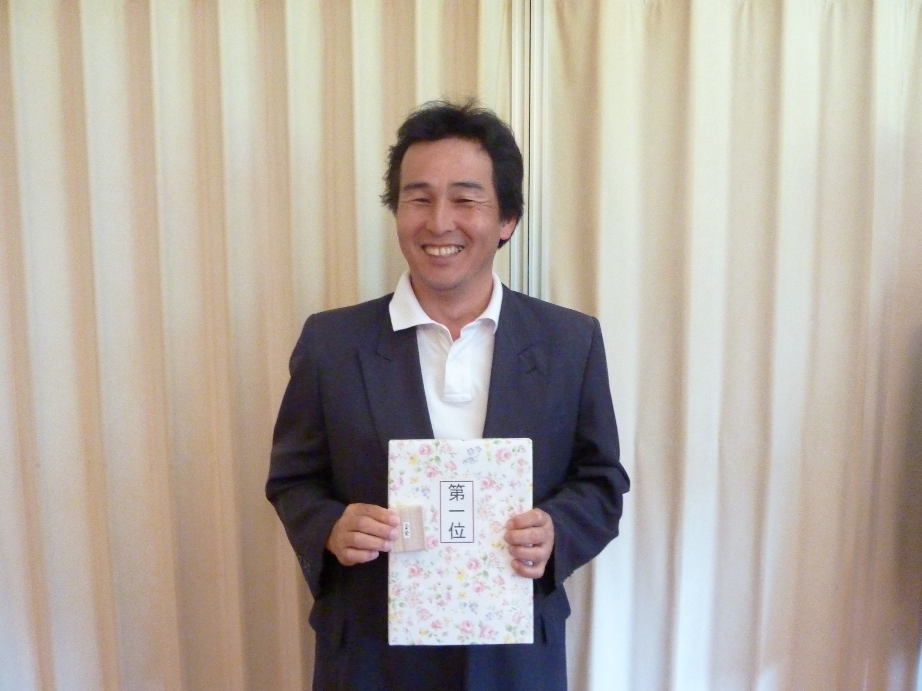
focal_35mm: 25
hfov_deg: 69.4
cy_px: 346
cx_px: 461
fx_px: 666
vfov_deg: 54.9
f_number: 3.3
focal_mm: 4.1
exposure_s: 1/50
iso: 800
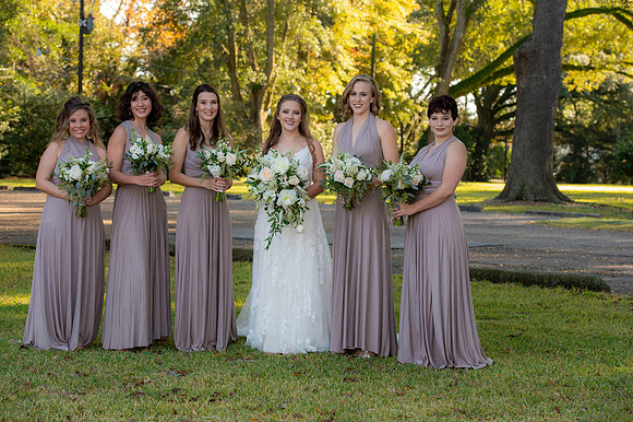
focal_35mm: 82
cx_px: 316
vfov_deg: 16.6
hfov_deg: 24.8
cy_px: 211
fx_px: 1441
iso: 1250
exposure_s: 1/400
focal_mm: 82
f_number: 6.3
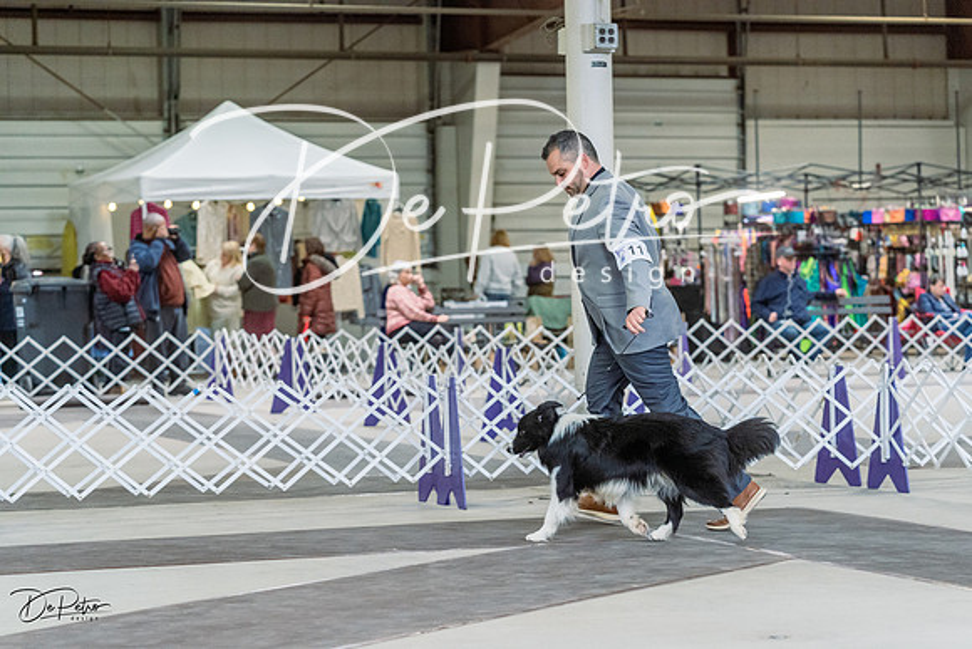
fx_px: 2728
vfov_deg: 13.6
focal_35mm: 101
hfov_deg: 20.2
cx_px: 486
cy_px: 324
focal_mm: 101
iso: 6400
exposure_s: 1/400
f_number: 4
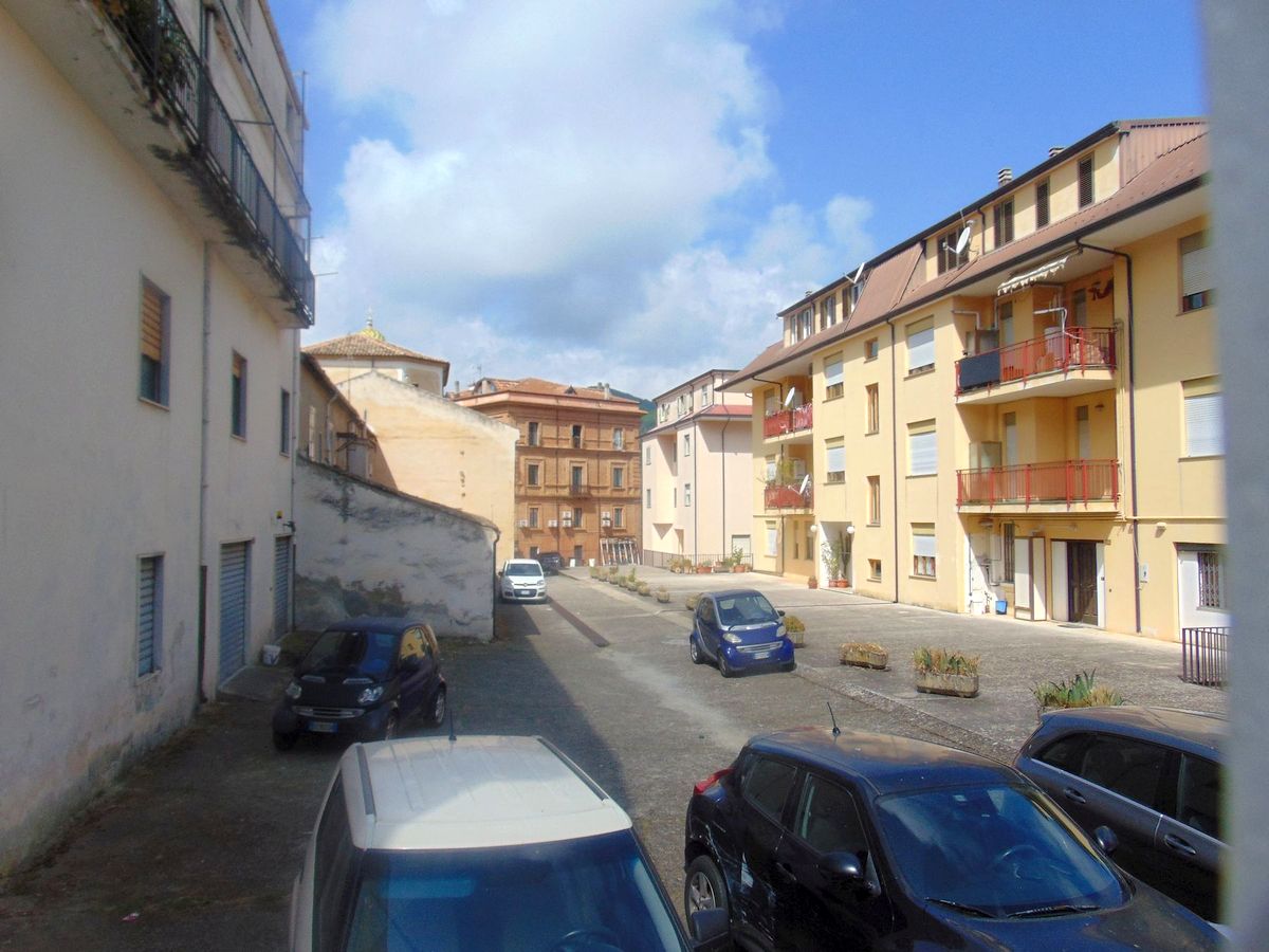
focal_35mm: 25
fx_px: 916
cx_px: 634
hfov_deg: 69.4
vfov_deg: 54.9
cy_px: 476
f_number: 3
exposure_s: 1/1000
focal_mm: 4.5
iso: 80
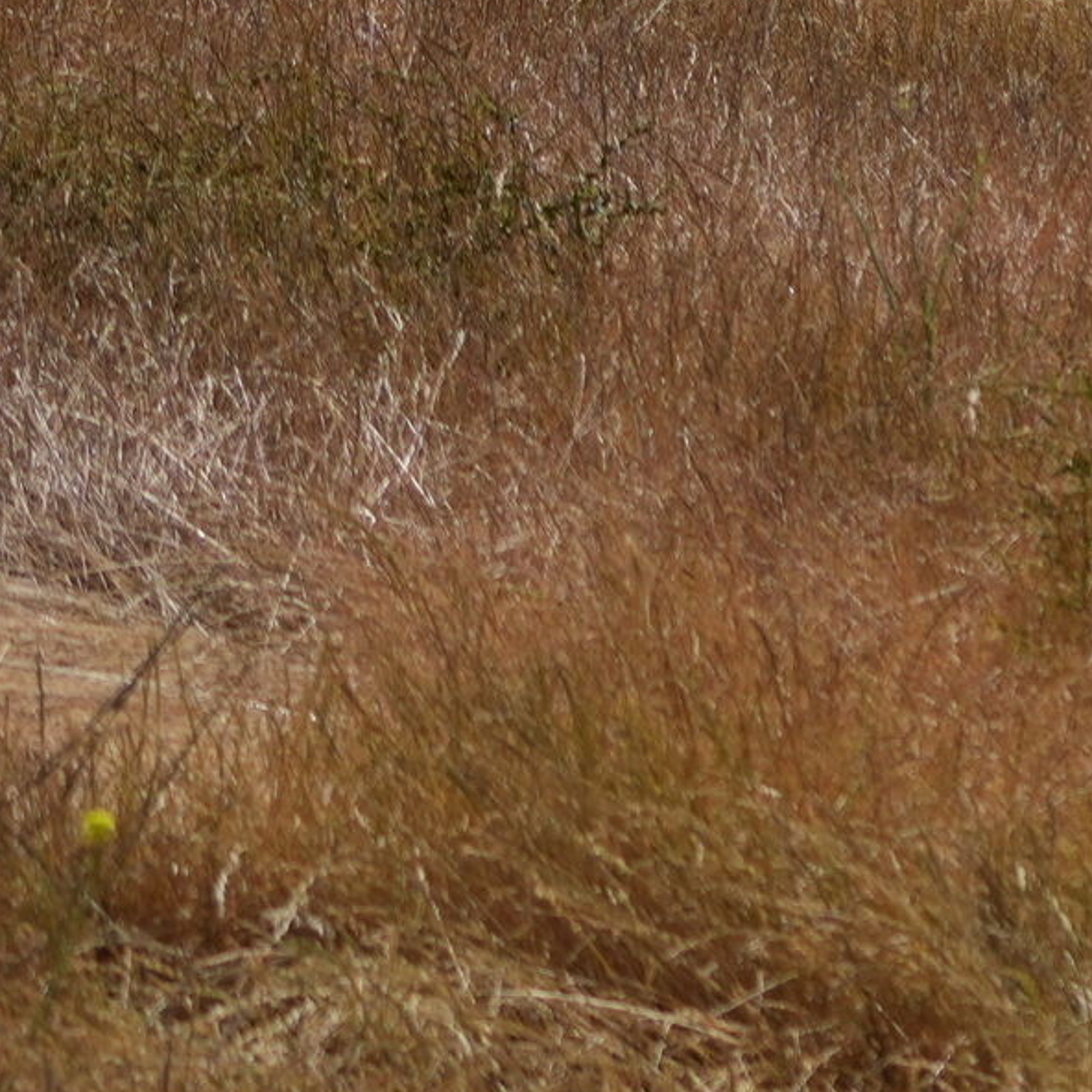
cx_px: 2603
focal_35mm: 310
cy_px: -806
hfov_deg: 5.5
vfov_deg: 5.6
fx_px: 11064
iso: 250
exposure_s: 1/3200
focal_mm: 50
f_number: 4.5
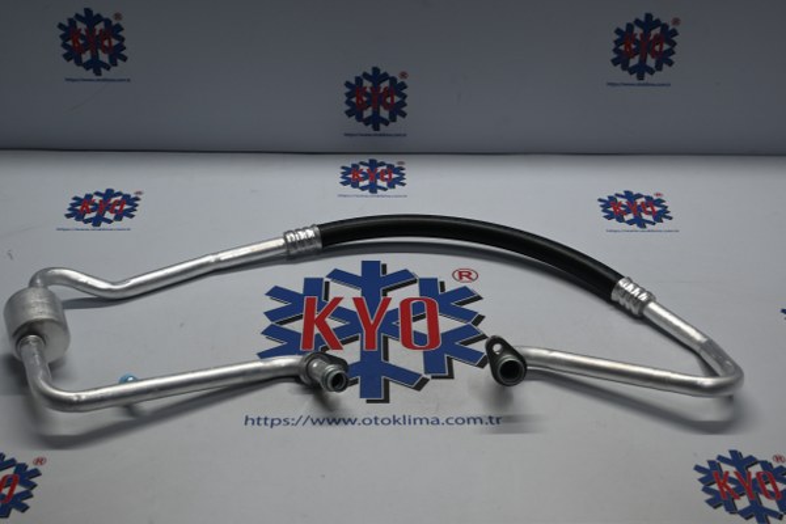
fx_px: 1064
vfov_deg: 27.7
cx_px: 393
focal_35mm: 49
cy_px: 262
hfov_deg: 40.5
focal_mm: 32.5
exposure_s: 1/50
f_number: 5
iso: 220
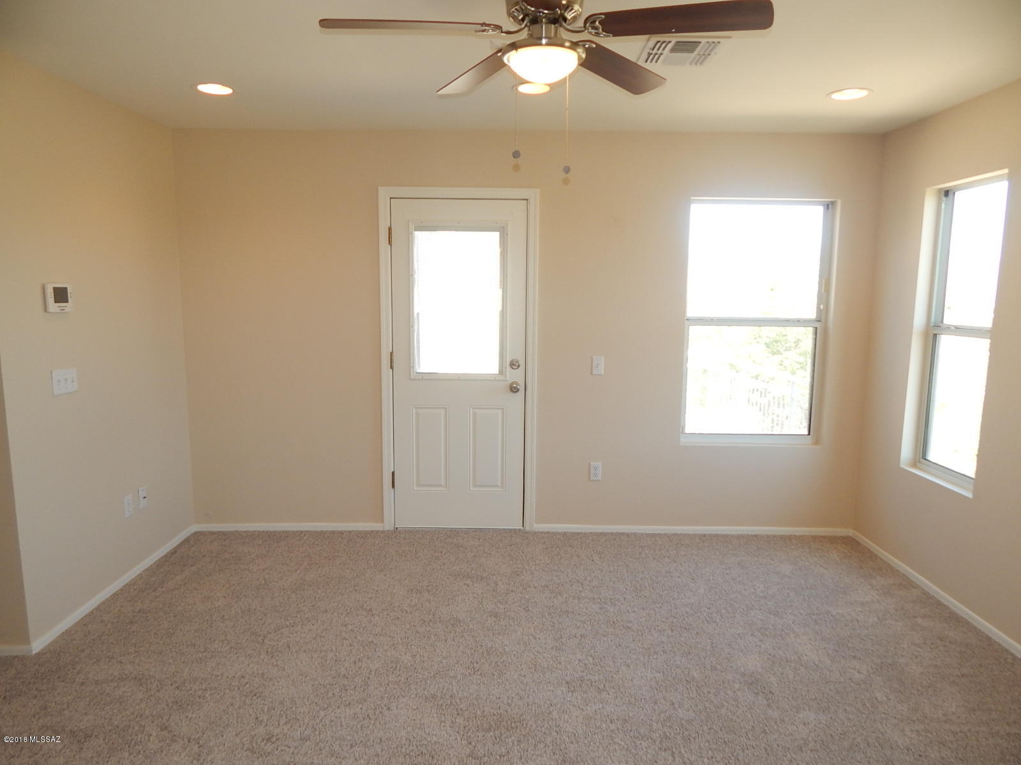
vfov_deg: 61.1
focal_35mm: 22
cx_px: 510
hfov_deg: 76.4
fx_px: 649
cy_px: 382
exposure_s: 1/60
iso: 125
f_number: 3
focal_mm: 4
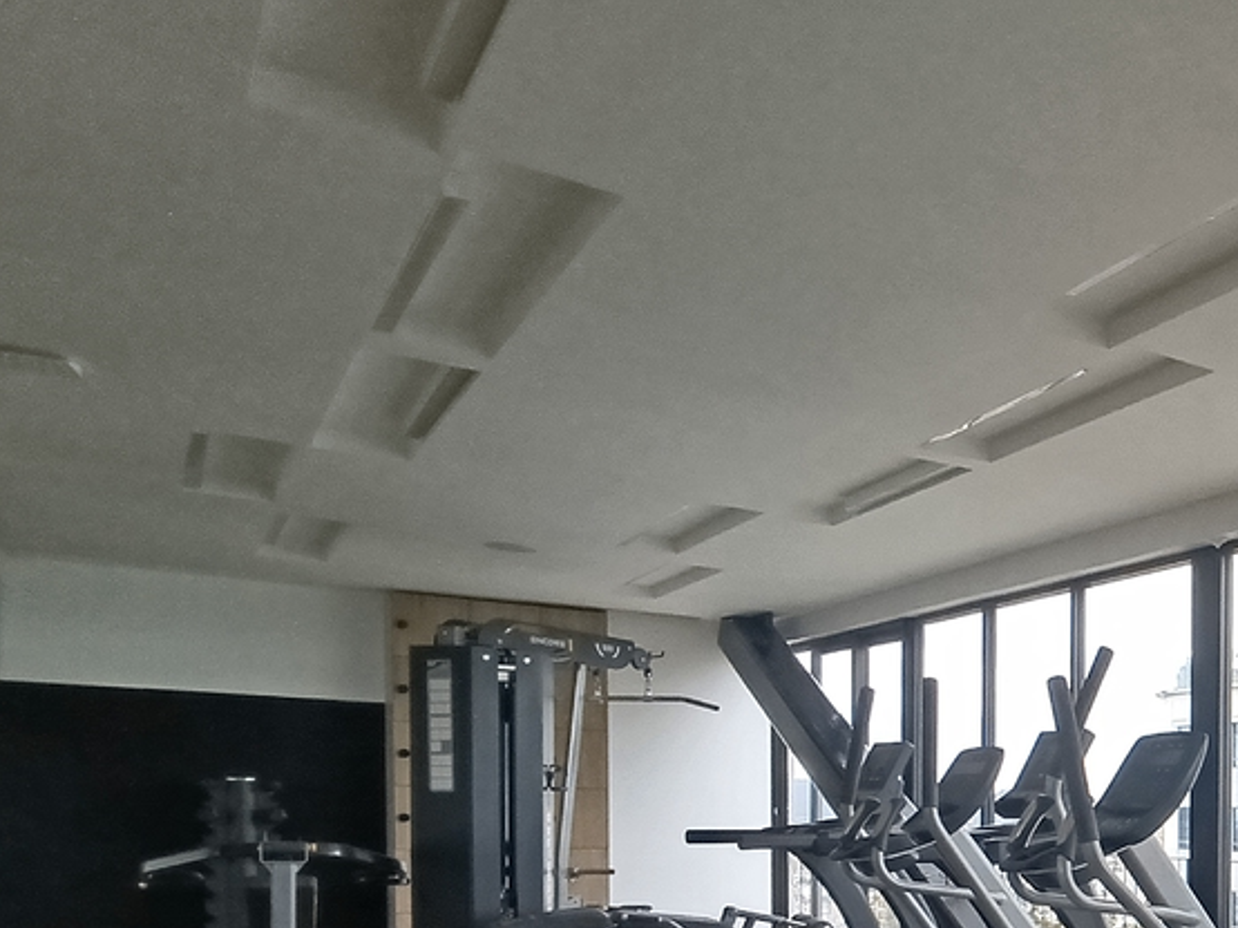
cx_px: 1390
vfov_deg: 35.9
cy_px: 863
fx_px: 1323
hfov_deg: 39.9
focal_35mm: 37
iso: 160
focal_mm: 1.65
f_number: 2.2
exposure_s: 1/120
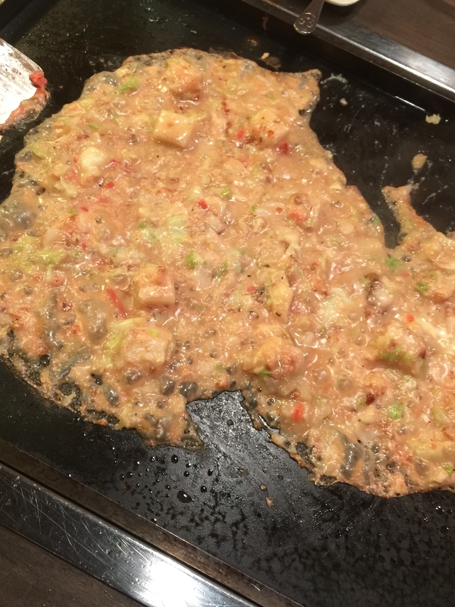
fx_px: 631
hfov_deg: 39.6
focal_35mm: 36
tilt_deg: -59.1
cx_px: 207
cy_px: 290
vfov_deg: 51.3
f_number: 2.2
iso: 80
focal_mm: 4.15
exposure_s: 1/15
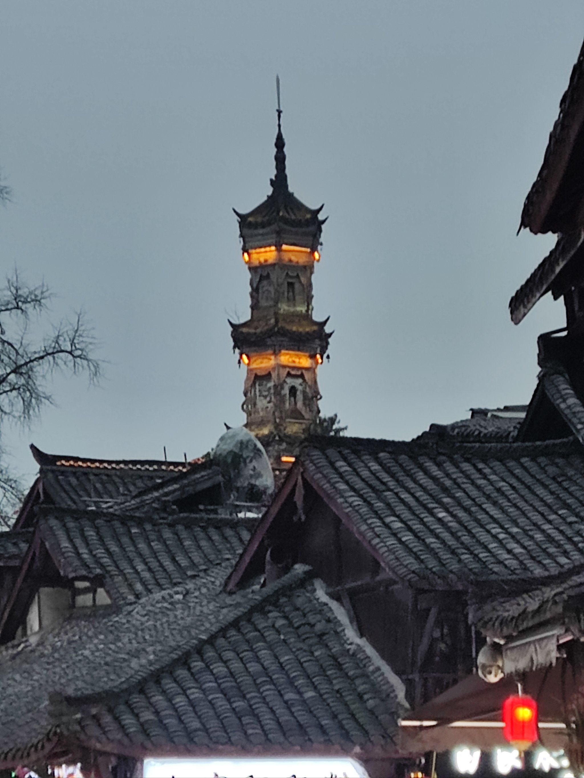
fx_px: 2700
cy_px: 389
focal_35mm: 120
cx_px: 292
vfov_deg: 16.4
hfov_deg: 12.3
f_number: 1.79
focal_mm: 4.71
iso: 70
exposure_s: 1/50
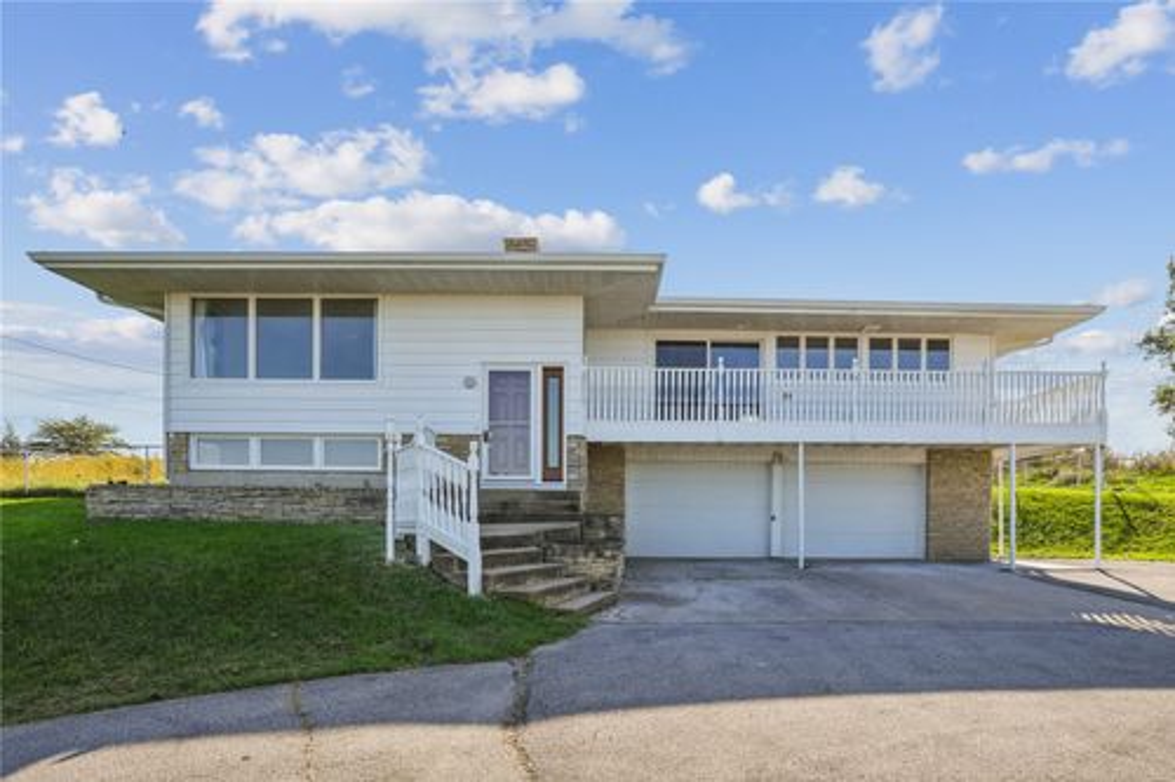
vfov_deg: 67.3
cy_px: 391
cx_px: 588
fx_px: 587
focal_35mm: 18
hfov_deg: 90.0
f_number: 8
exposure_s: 1/3200
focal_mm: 18
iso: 1000
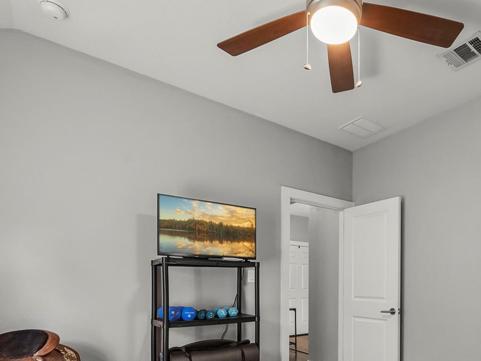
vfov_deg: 55.0
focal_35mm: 23
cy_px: 286
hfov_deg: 70.8
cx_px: 337
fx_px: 320
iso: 1250
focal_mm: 12
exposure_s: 1/13
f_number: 10
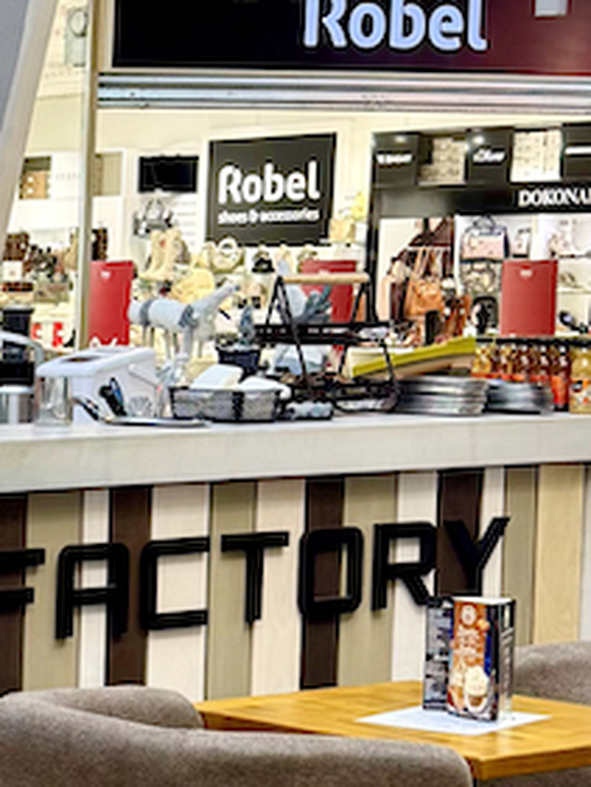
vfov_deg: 17.2
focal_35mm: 114
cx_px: -541
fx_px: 2593
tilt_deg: -6.3
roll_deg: -0.9
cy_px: 548
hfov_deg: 11.8
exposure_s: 1/50
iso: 125
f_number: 1.78
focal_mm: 6.76
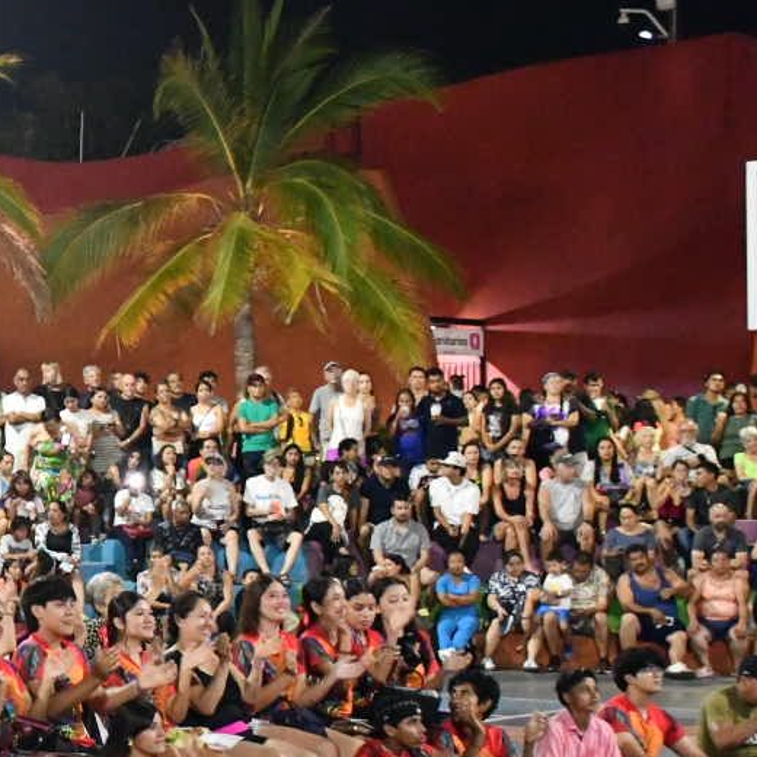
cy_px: 448
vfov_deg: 16.4
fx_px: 2623
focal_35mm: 106
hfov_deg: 15.6
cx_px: -252
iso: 8000
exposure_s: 1/50
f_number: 4
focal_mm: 27
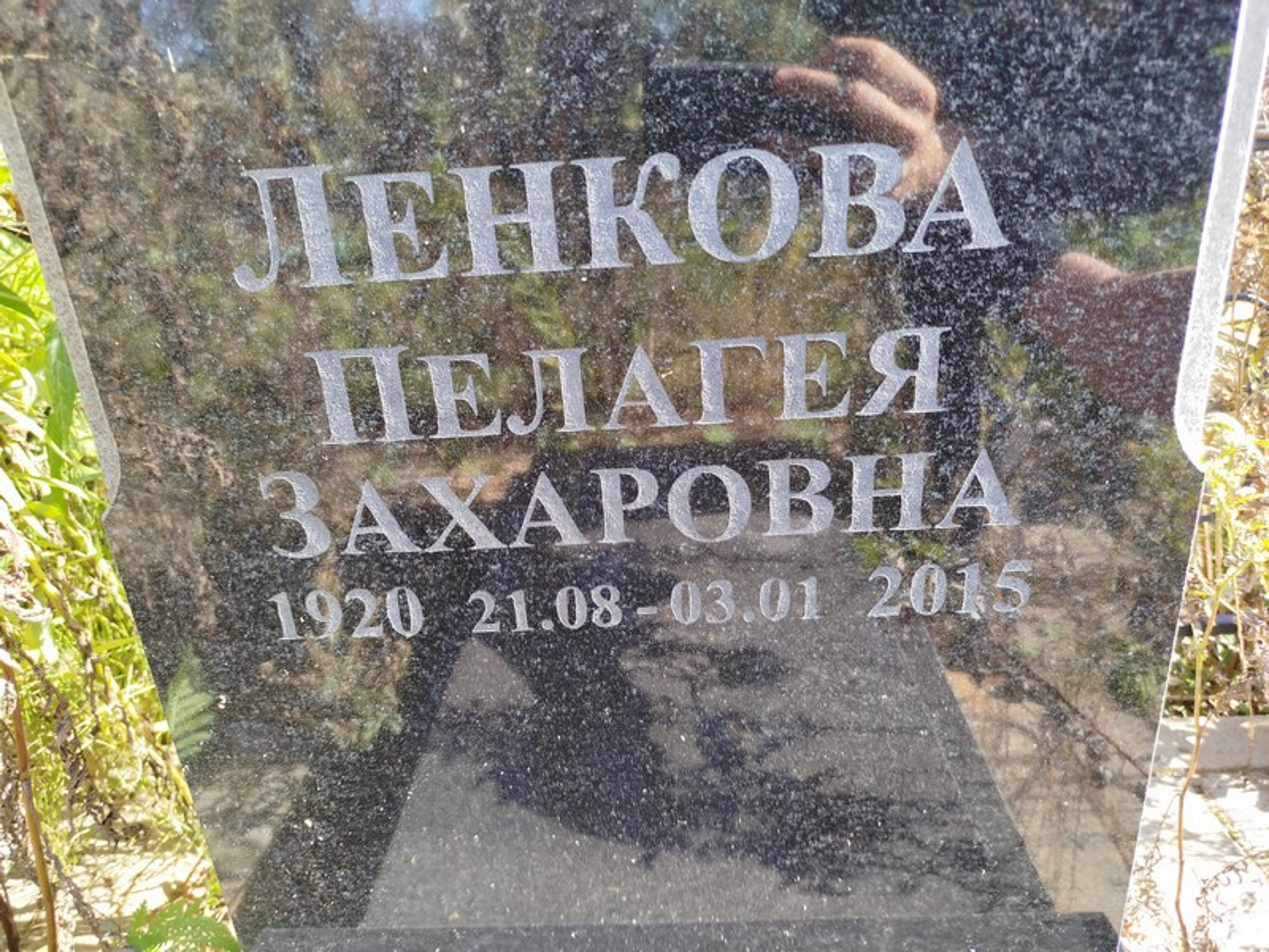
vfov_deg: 56.8
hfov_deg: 71.6
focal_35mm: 24
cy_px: 476
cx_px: 634
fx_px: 880
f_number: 1.7
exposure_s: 1/100
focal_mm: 5.31
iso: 50
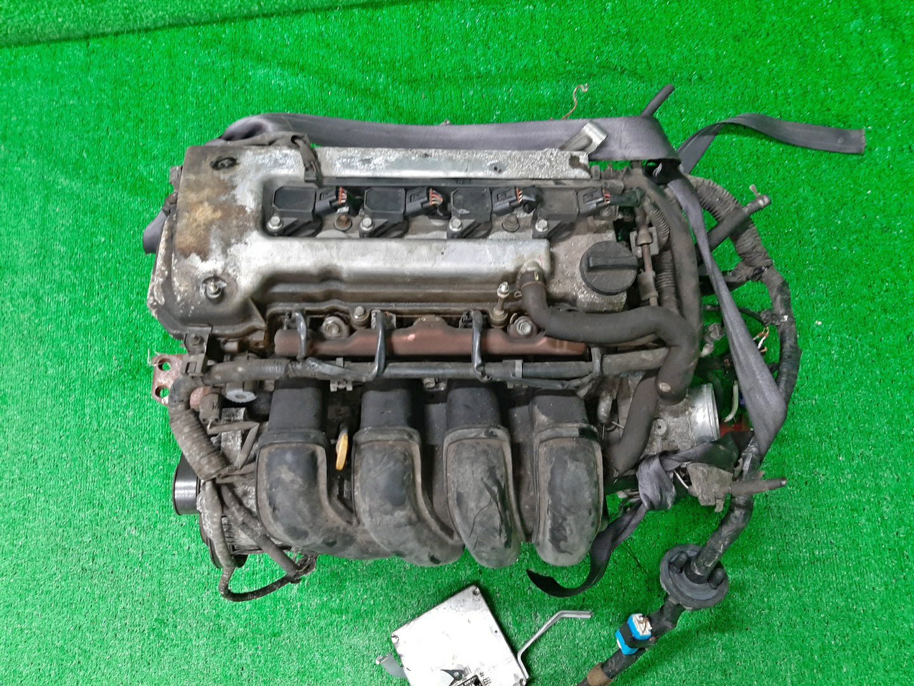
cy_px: 343
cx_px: 457
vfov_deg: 53.1
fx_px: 687
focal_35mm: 26
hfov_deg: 67.3
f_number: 1.7
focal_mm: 3.93
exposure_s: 1/50
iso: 202
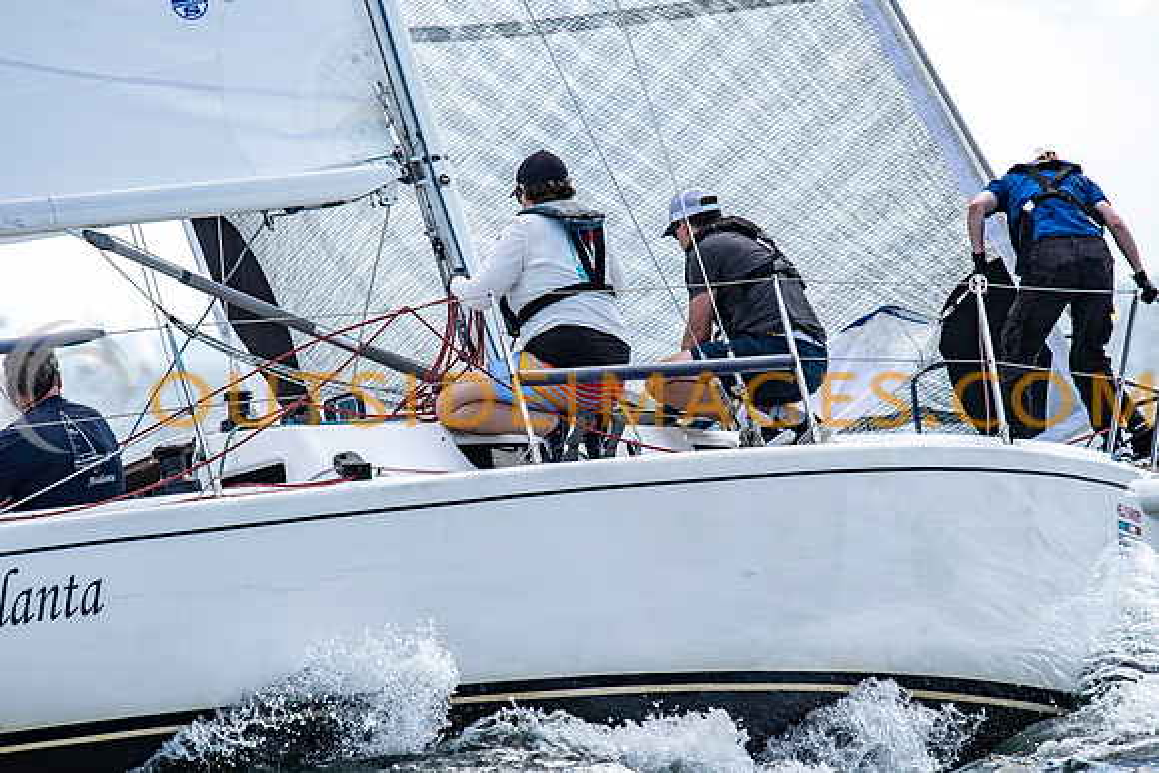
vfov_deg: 3.1
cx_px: 580
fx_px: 14490
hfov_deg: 4.6
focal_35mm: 450
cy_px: 386
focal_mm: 300
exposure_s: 1/2000
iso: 320
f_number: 5.6
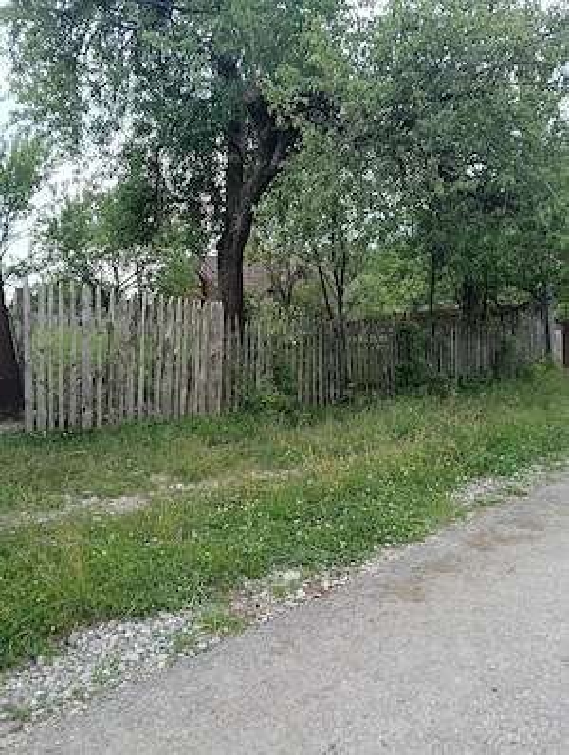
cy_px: 378
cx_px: 284
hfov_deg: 51.5
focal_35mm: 27
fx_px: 590
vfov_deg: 65.2
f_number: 1.8
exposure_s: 1/178
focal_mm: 3.98
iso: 50
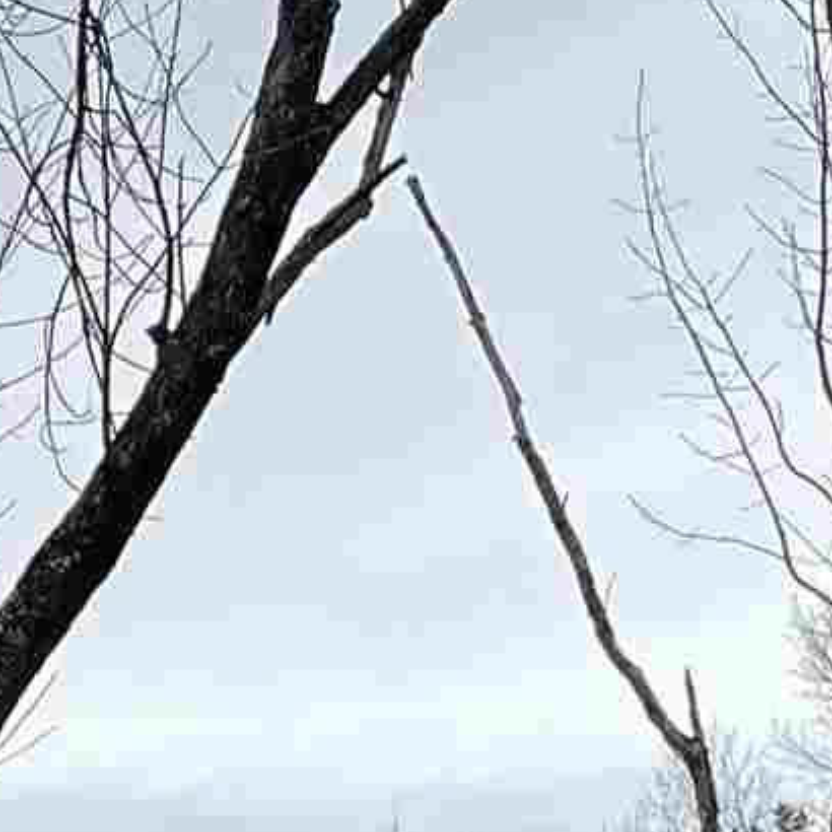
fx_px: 4677
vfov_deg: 9.1
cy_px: 2066
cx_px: -485
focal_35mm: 172
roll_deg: -0.9
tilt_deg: -5.9
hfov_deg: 9.8
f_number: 1.6
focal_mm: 5.1
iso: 32
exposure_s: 1/801
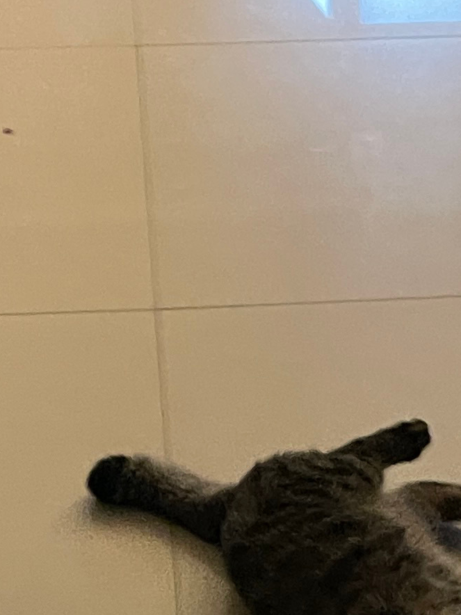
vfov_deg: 16.6
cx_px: 453
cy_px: 733
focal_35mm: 114
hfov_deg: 12.8
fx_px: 2024
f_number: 1.6
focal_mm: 5.1
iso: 640
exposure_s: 1/35
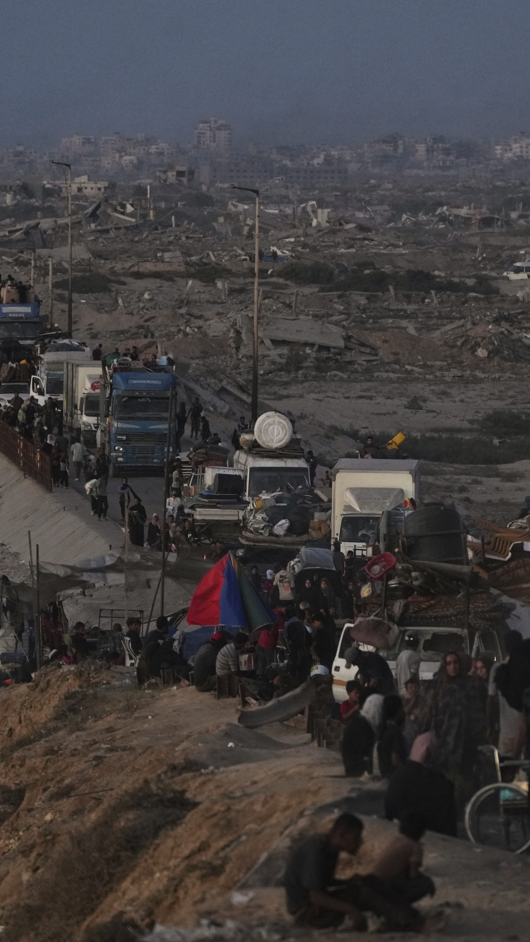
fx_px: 9718
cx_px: 336
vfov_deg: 5.6
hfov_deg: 3.1
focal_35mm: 389
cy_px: 471
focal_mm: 247
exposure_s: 1/100
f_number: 5.6
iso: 2500
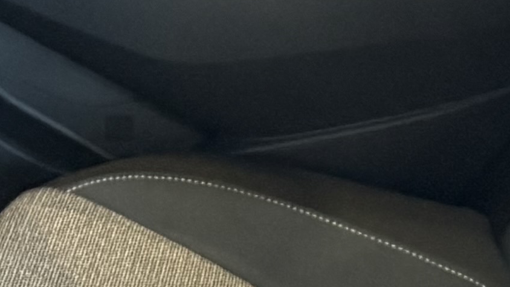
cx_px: 187
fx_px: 2394
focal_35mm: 177
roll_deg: -1.1
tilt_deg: -34.5
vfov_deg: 6.6
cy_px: 659
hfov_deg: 12.2
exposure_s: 1/33
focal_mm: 6.76
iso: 800
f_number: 1.78
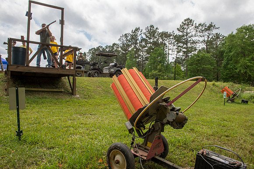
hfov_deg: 73.8
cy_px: 84
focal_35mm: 24
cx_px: 127
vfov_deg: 53.1
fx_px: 169
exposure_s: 1/250
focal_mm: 24
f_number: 9
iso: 160
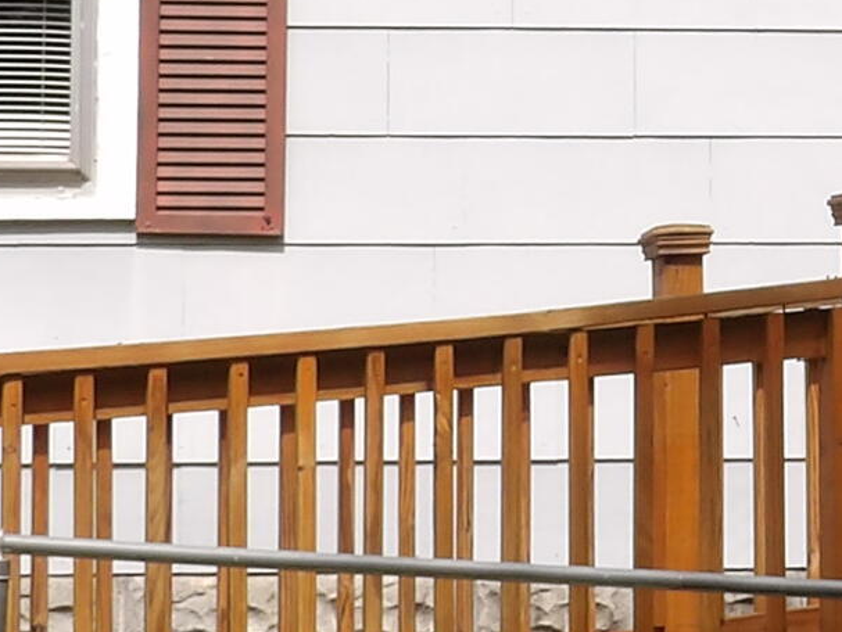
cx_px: 863
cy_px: 65
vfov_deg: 9.1
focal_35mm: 163
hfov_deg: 12.0
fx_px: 3967
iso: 100
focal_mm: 5.9
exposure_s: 1/181
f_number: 7.1
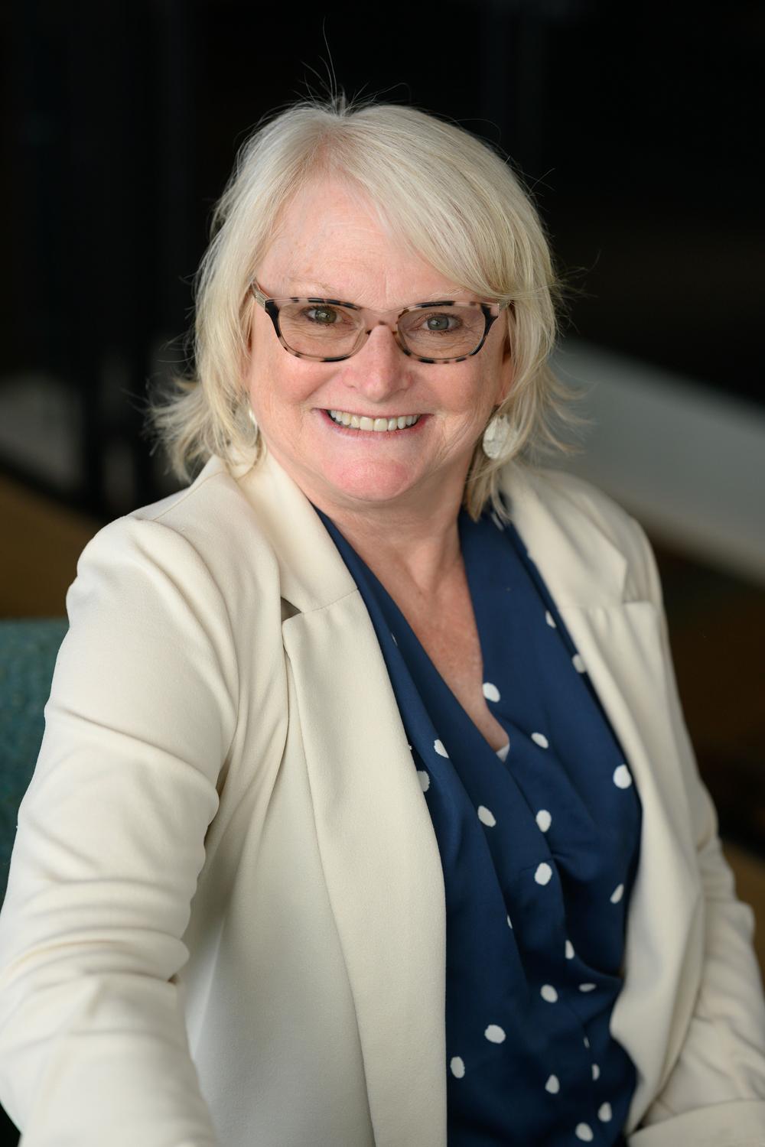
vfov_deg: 23.9
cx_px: 382
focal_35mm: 85
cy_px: 574
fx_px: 2709
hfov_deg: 16.1
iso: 400
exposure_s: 1/1000
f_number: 2.8
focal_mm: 85
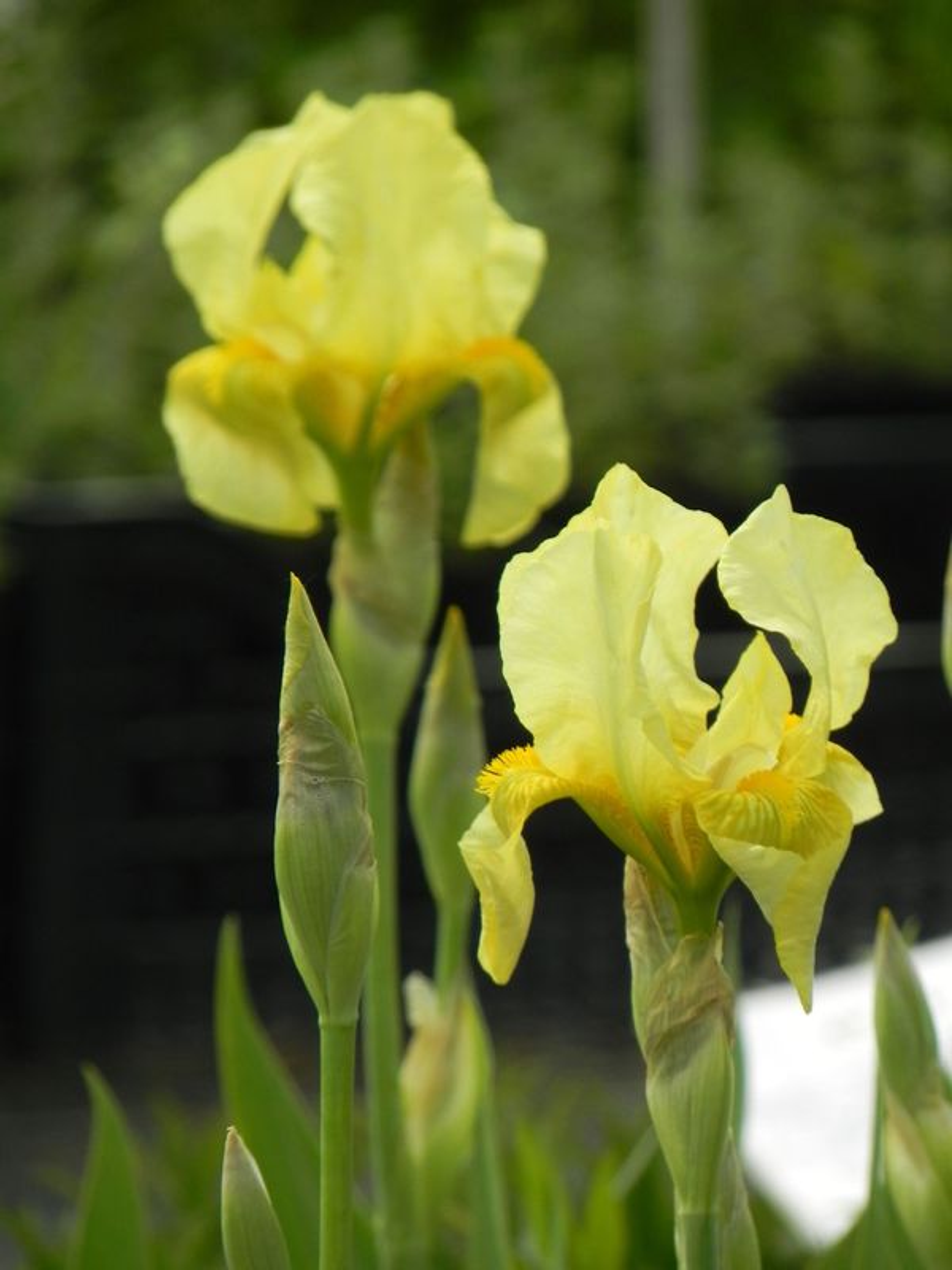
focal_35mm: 481
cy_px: 635
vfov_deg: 4.1
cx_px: 476
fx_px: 17638
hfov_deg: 3.1
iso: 160
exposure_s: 1/640
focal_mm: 85.6
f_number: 5
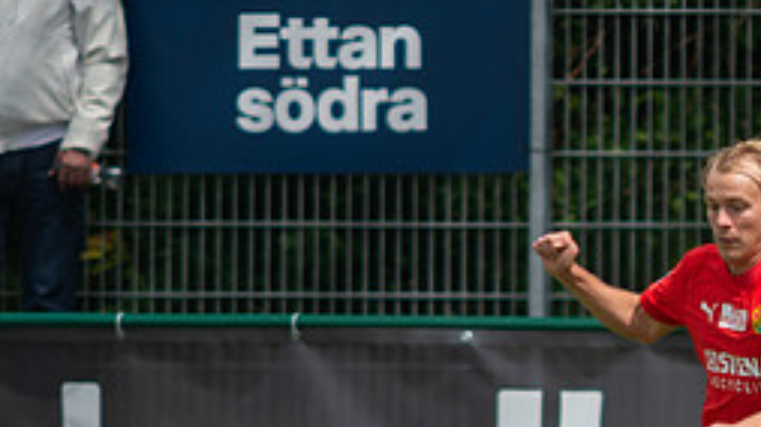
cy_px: 484
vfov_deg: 0.8
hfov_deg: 1.4
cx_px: 909
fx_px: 30958
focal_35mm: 1535
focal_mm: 420
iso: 160
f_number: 4
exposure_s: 1/1600
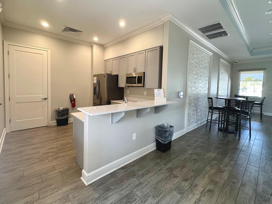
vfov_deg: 77.9
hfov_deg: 94.3
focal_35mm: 16
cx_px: 125
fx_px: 126
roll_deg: -1.6
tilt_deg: -3.3
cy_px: 92
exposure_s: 1/120
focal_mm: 2.22
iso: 200
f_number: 2.2
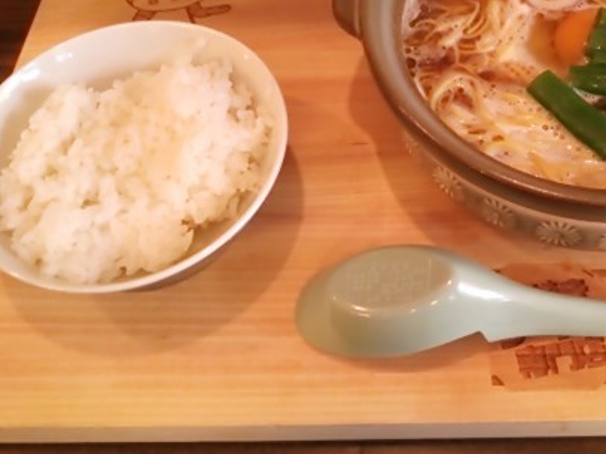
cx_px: 453
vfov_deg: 32.2
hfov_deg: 41.7
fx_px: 770
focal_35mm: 44
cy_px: 110
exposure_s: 1/42
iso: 250
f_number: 2.5
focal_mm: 4.21
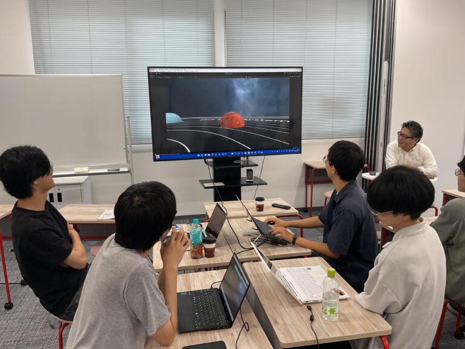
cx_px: 232
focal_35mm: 29
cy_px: 174
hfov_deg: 61.7
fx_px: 390
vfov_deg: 48.2
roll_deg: +0.1
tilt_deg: -12.0
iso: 40
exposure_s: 1/60
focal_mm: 3
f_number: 1.8
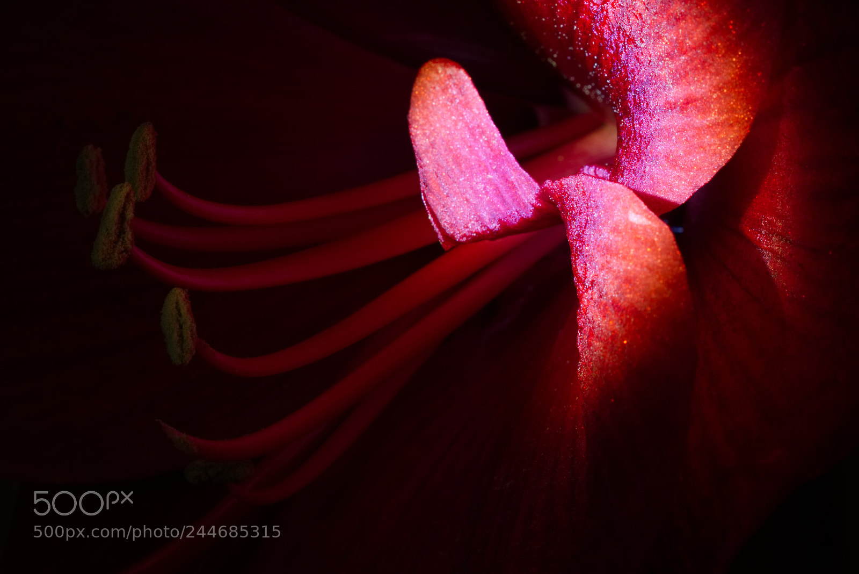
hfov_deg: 24.6
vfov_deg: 16.6
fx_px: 1969
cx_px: 430
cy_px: 287
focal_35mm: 82
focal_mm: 55
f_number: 22
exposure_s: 1/2.5
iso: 100
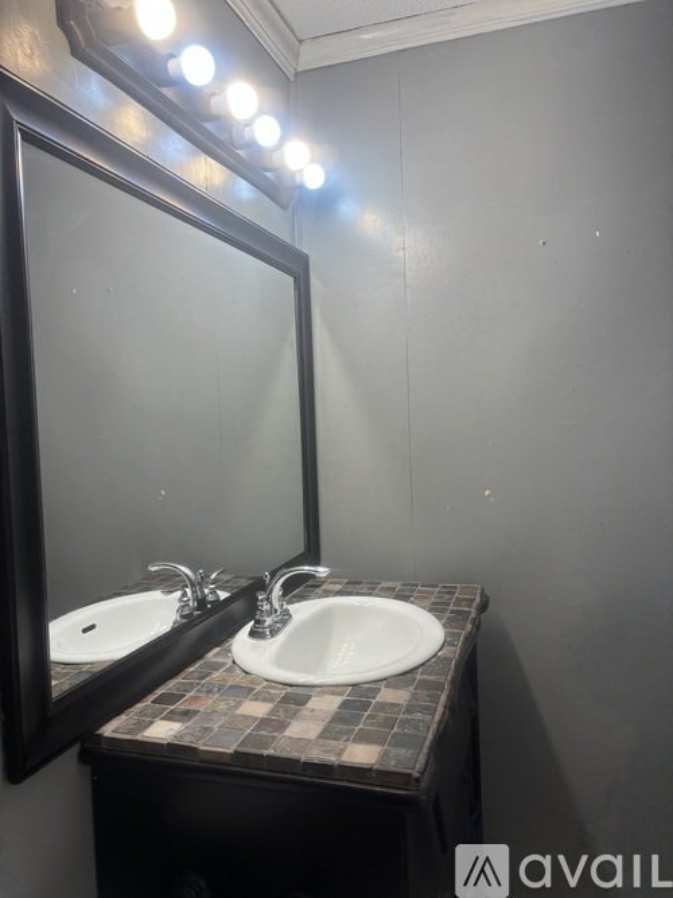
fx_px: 674
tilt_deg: -1.0
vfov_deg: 67.3
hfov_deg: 53.0
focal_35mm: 26
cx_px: 336
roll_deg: +1.5
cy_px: 449
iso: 40
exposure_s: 1/120
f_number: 1.6
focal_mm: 5.96
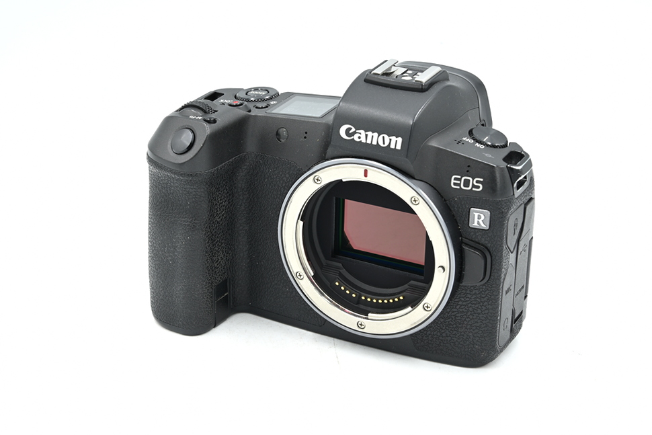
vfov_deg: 18.2
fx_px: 1358
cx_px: 326
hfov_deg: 27.0
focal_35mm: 75
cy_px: 218
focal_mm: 75
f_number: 14
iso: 100
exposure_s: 1/10
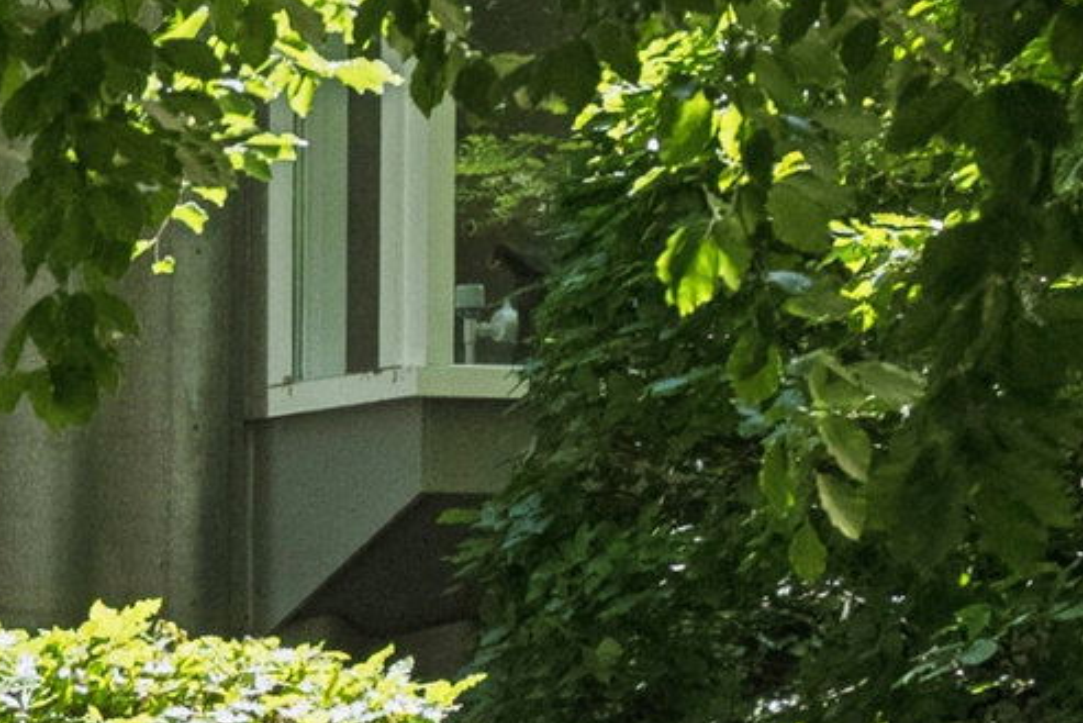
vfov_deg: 4.7
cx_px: -958
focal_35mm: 292
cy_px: 1031
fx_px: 8786
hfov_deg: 6.9
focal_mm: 48
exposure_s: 1/1000
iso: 800
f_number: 5.6
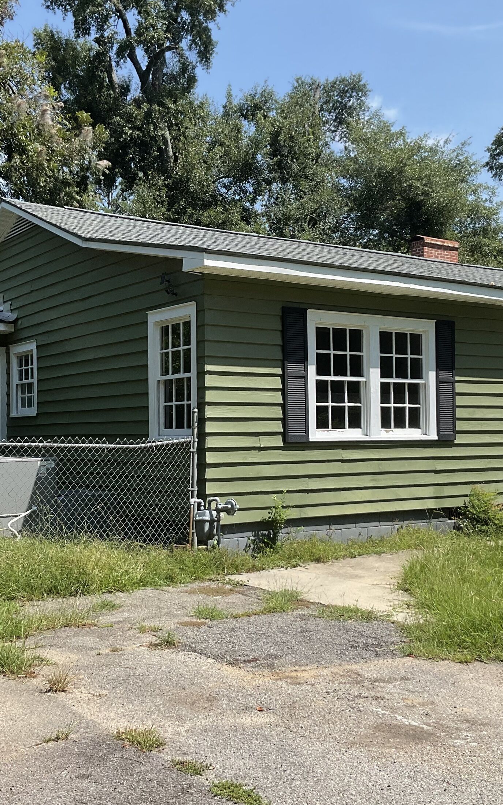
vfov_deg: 46.2
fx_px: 943
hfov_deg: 29.9
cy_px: 422
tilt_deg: +1.7
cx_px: 240
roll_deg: +0.2
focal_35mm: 43
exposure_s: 1/1250
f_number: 1.8
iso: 16
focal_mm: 3
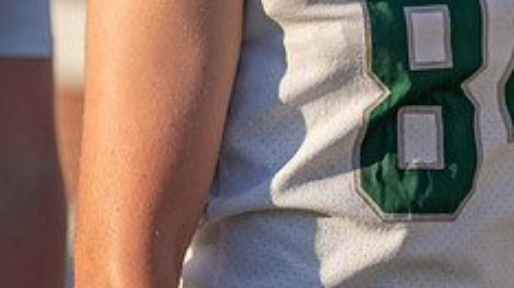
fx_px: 5214
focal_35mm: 383
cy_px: -136
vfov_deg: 3.2
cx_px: 423
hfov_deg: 5.6
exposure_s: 1/1600
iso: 100
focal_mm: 115
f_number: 2.8
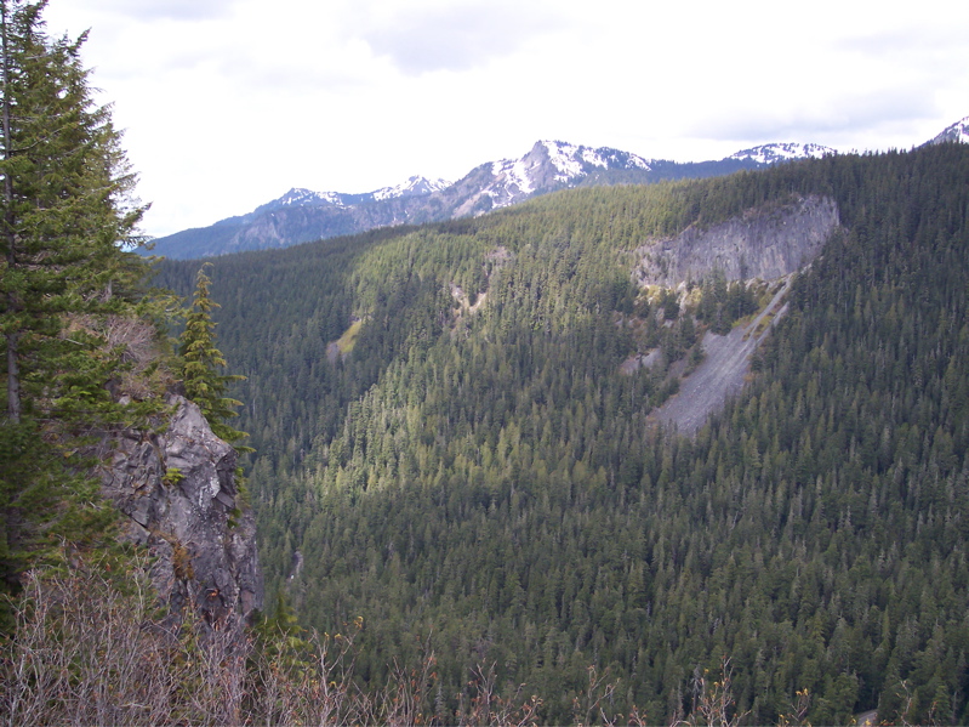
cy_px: 364
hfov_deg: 49.0
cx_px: 484
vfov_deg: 37.7
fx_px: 1064
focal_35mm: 38
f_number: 2.8
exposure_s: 1/700
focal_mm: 8
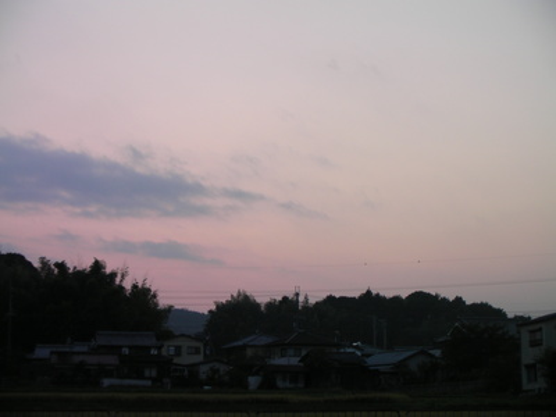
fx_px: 1189
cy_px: 208
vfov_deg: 19.9
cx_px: 278
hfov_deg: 26.3
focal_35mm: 74
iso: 50
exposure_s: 1/93.6
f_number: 3.7
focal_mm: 12.4
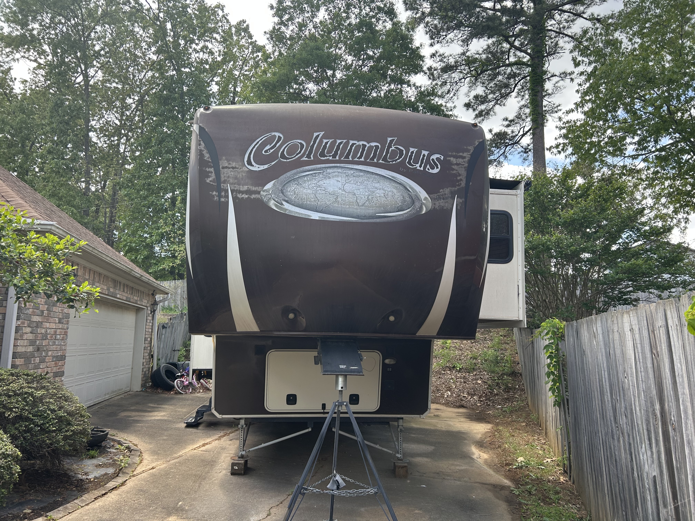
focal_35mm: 26
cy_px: 260
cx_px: 348
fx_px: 522
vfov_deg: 53.1
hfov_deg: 67.3
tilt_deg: +9.3
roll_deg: -1.0
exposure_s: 1/797
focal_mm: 5.7
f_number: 1.5
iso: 50
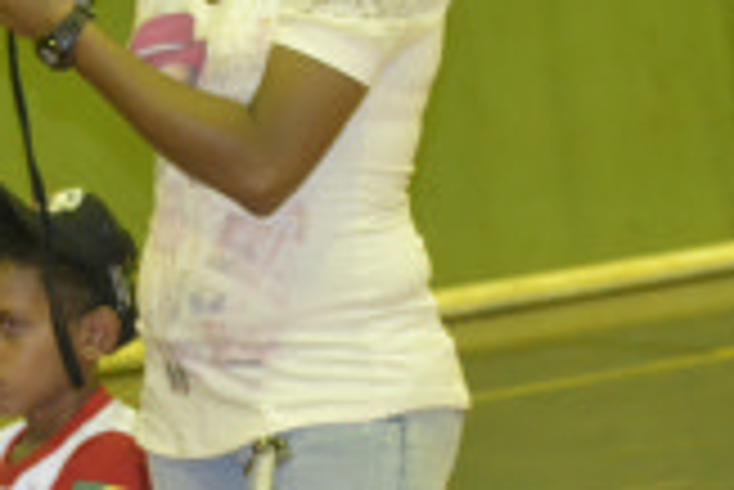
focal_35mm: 303
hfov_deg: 6.8
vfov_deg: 4.5
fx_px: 6183
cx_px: 450
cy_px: 366
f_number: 5.3
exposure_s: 1/60
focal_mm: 66
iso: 3200
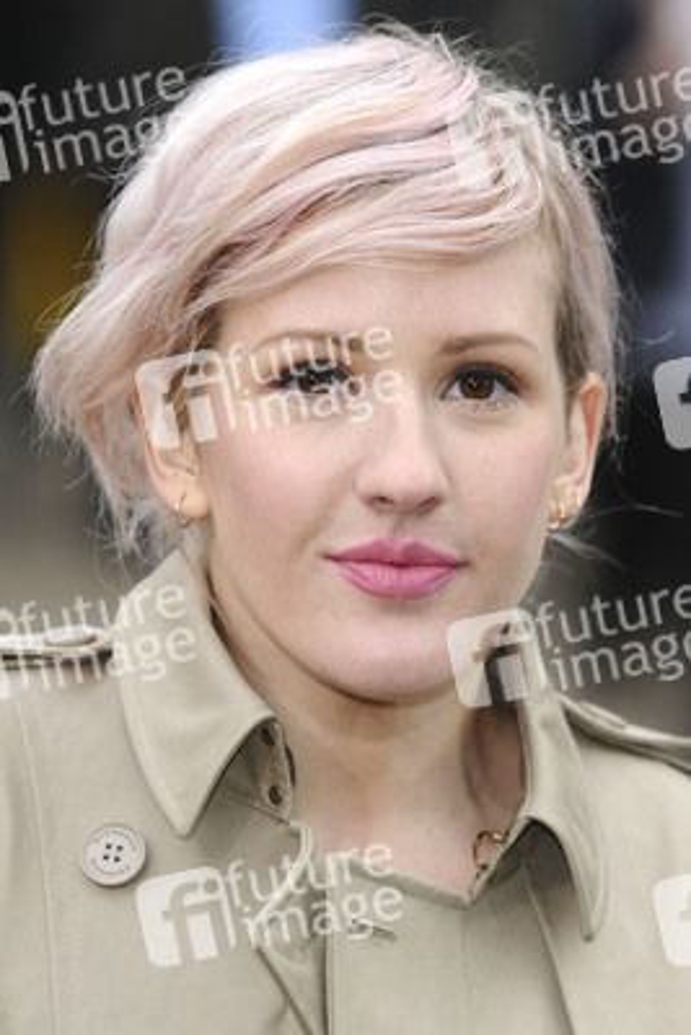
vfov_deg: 7.4
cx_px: 346
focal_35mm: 278
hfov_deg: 5.0
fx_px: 7982
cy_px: 518
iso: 320
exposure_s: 1/160
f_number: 4.5
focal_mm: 185
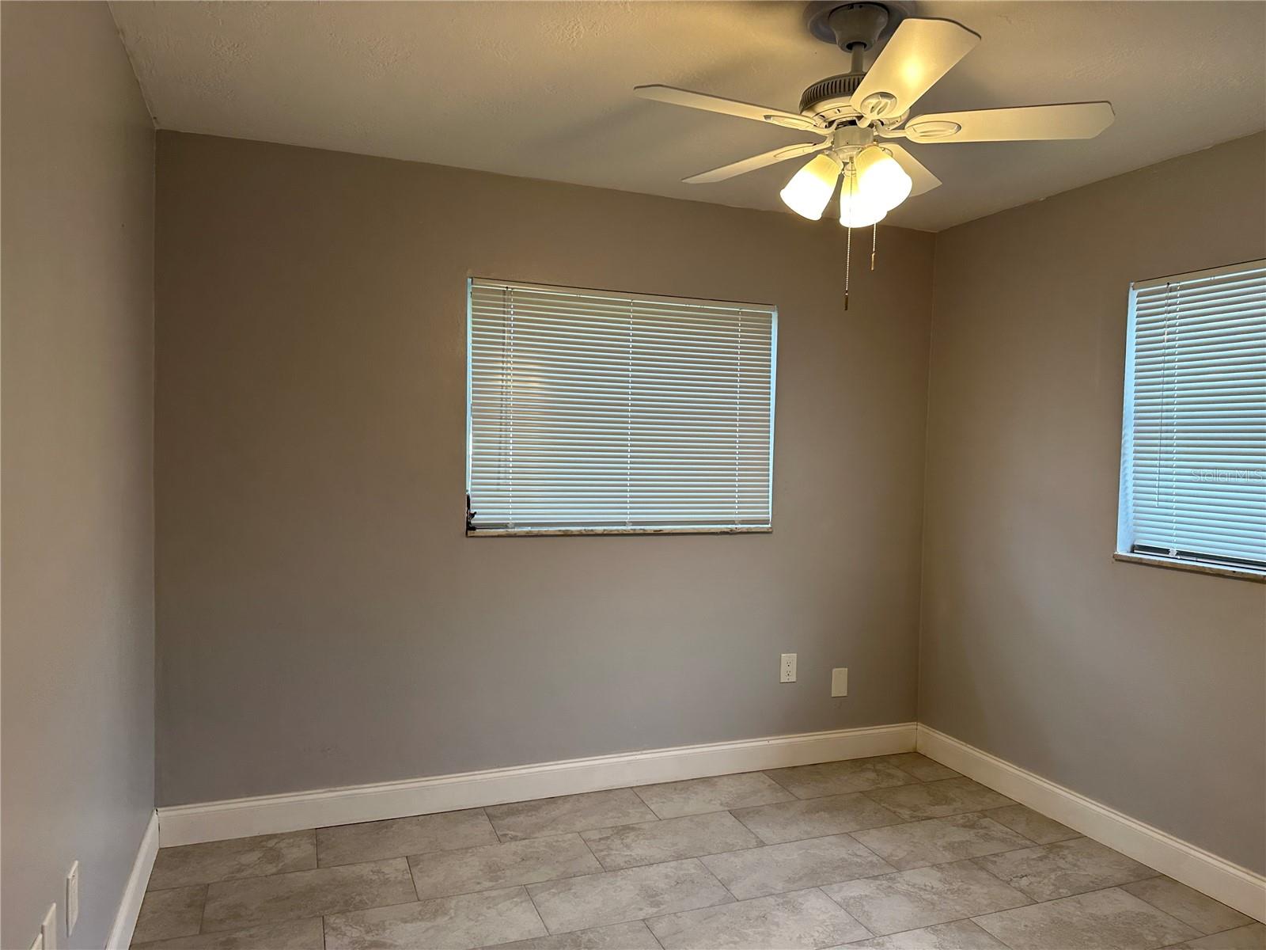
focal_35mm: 24
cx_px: 633
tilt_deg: -1.2
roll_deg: -0.4
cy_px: 475
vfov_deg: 56.8
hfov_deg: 71.6
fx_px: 878
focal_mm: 6.86
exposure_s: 1/120
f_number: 1.78
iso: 125
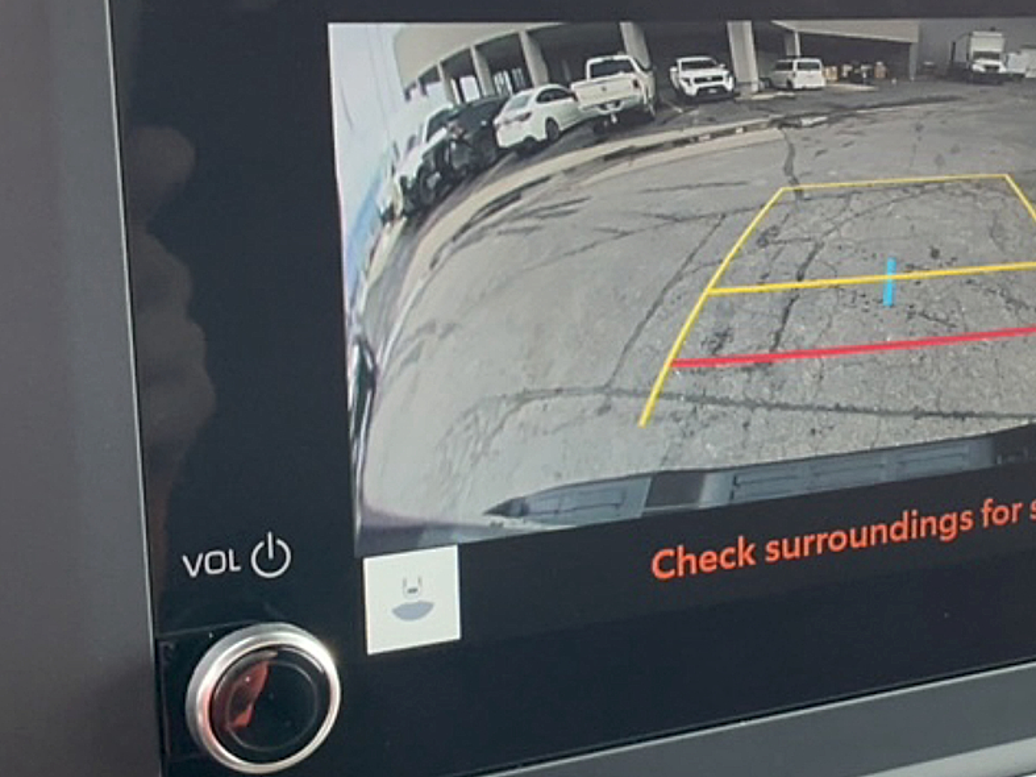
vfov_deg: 24.0
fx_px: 1825
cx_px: 839
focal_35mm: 61
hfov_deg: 30.8
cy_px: 481
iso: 50
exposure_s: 1/120
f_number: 1.8
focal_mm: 3
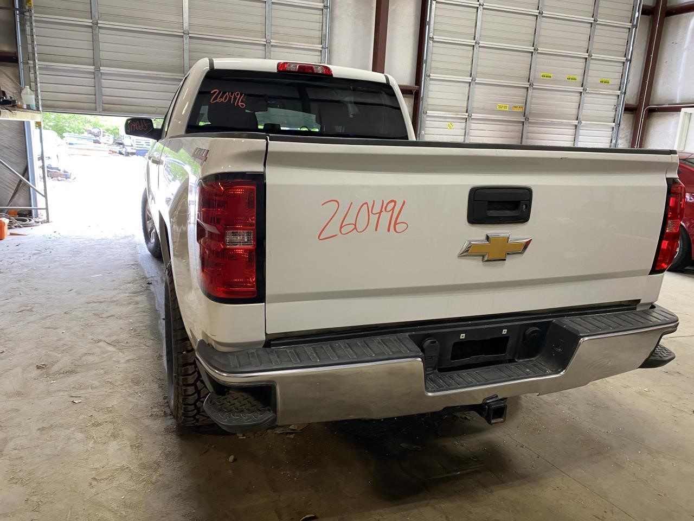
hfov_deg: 67.3
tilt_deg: -12.6
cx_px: 347
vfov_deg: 53.1
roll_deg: -3.6
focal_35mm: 26
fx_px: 521
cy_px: 260
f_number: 1.8
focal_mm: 4.25
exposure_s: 1/60
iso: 160
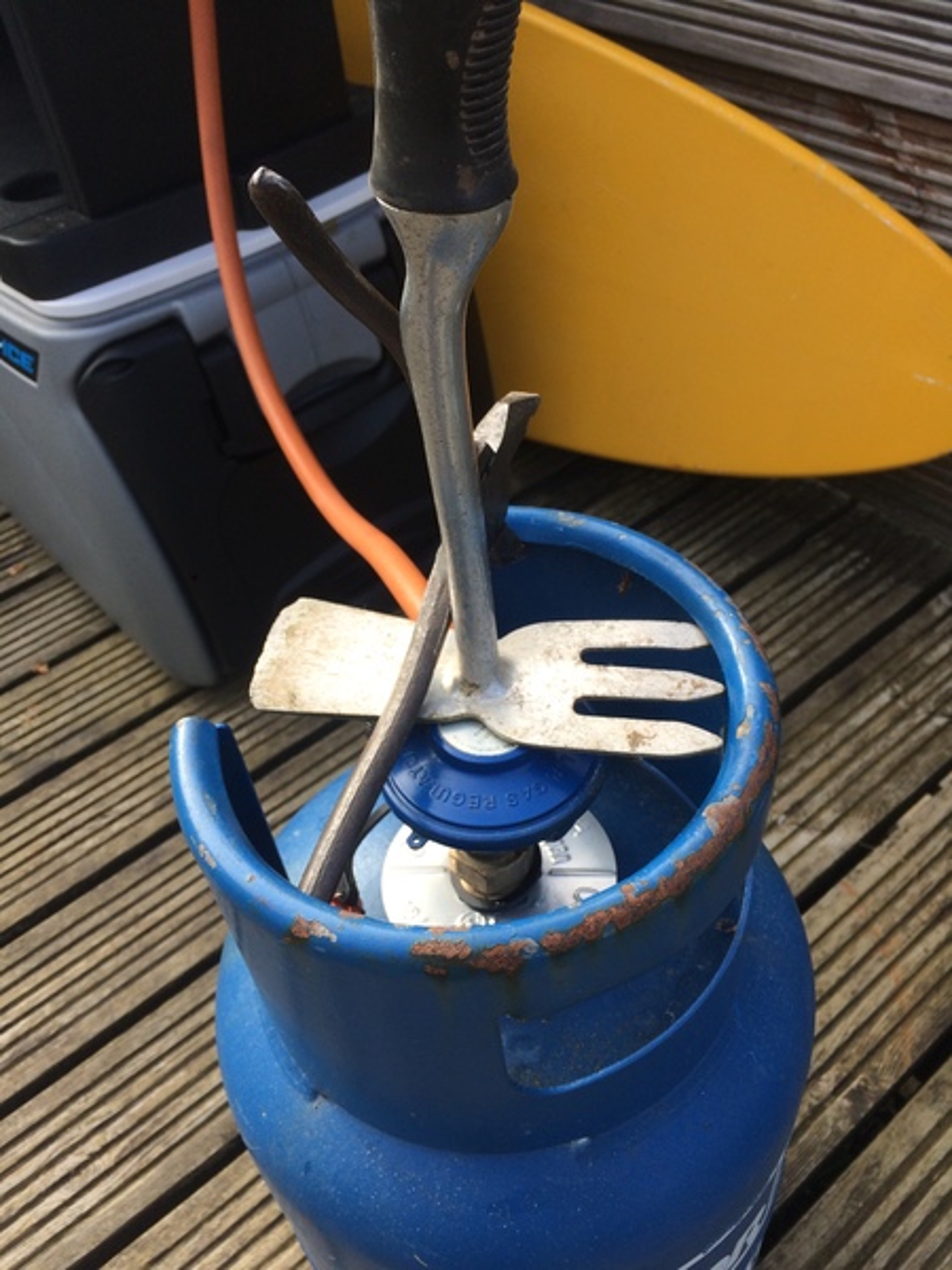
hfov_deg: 48.2
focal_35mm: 29
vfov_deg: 61.7
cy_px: 635
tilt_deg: -45.9
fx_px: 1063
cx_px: 476
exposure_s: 1/394
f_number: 2.2
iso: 32
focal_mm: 4.15
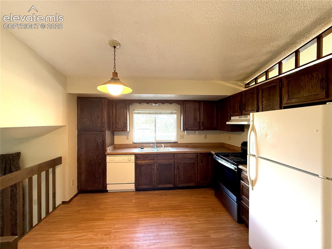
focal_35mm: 14
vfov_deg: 85.7
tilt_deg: -1.0
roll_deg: -0.4
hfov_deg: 102.1
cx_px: 166
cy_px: 124
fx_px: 134
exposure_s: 1/120
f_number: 2.2
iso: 400
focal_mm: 2.22
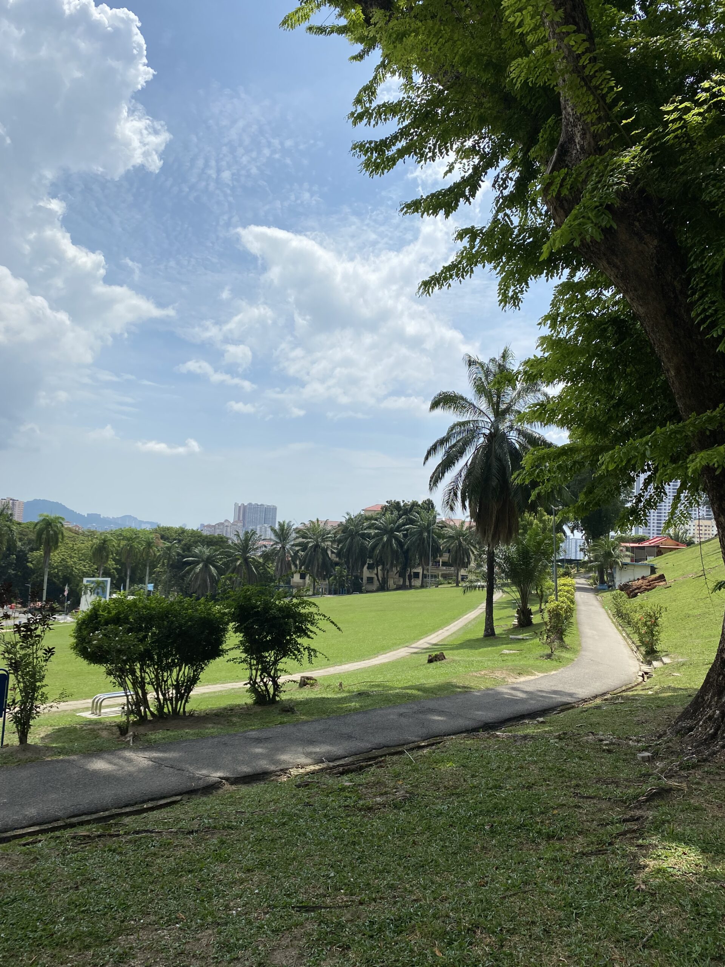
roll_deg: -2.7
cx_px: 362
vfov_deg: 67.3
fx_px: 726
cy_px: 484
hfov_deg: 53.1
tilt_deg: +6.2
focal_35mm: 26
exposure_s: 1/5025
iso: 32
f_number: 1.8
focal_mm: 4.25
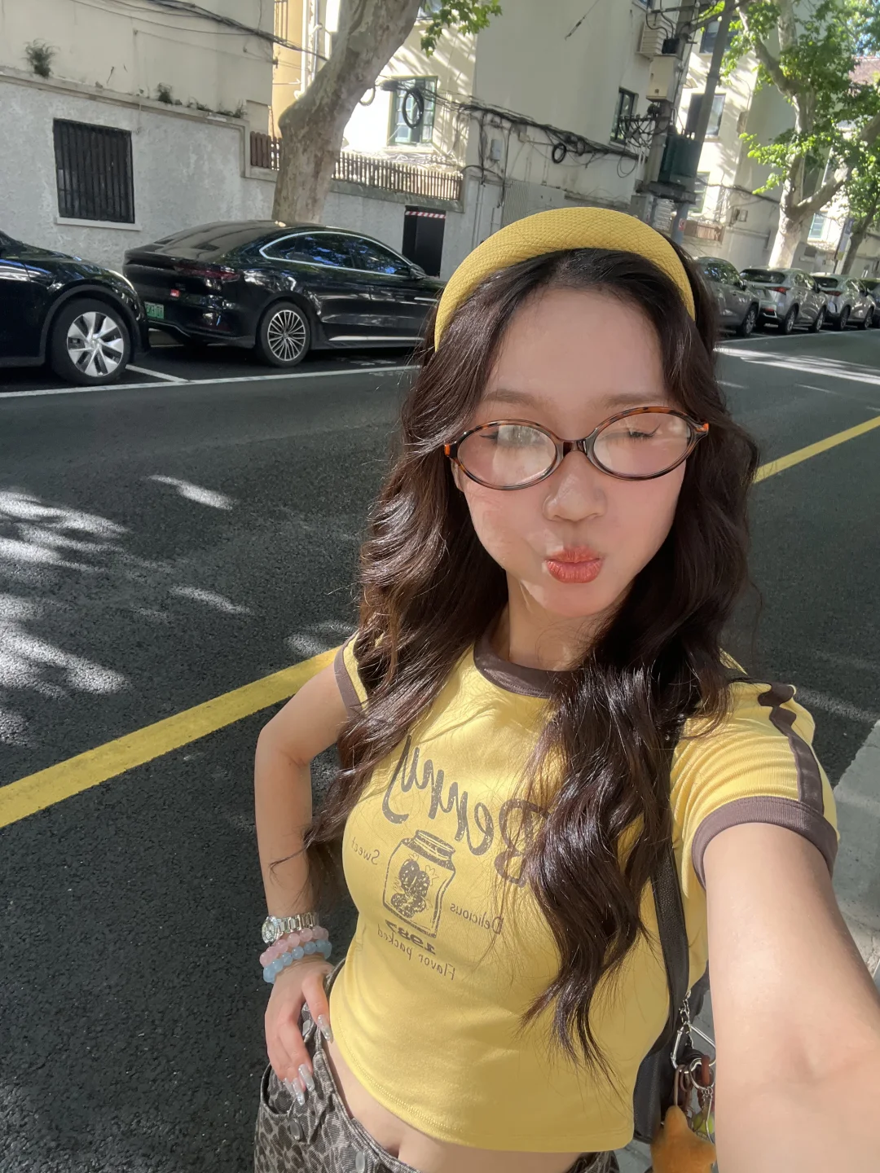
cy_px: 586
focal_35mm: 23
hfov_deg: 58.9
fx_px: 780
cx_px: 440
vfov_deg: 73.9
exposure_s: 1/121
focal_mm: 2.71
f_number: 2.2
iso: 80
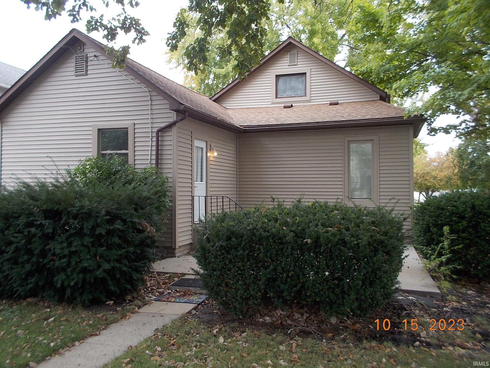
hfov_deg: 61.7
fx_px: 411
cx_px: 245
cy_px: 184
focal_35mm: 29
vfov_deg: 48.2
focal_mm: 4.1
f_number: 3.3
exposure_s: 1/80
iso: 80
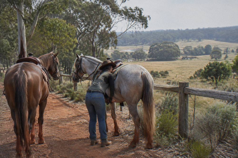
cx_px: 119
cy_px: 79
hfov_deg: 31.4
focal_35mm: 64
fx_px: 423
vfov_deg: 21.2
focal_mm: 64
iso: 400
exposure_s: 1/250
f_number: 8
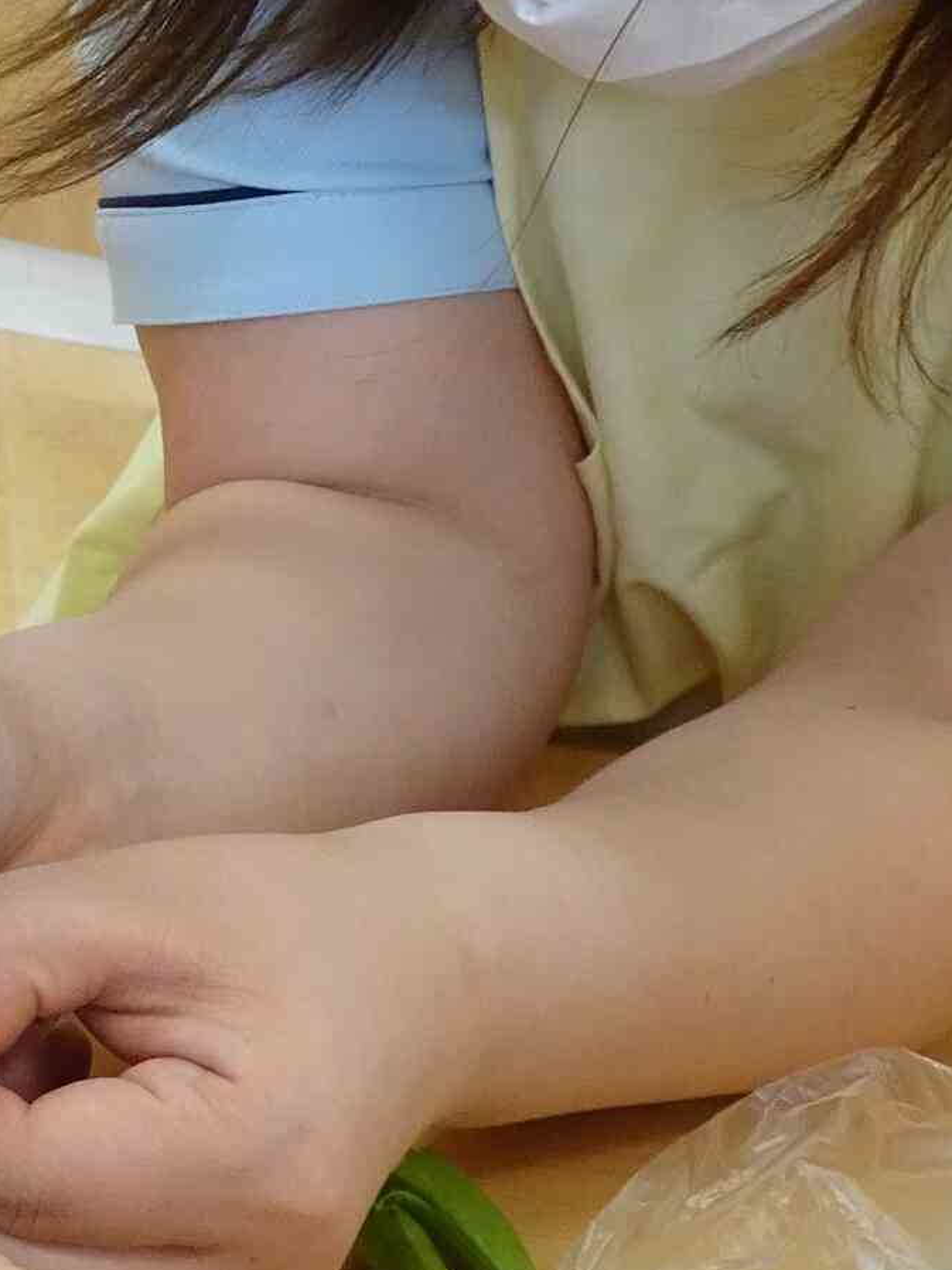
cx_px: -270
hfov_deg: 14.1
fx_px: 3703
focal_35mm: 101
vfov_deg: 19.4
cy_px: 680
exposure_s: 1/60
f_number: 4
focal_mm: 6.4
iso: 250
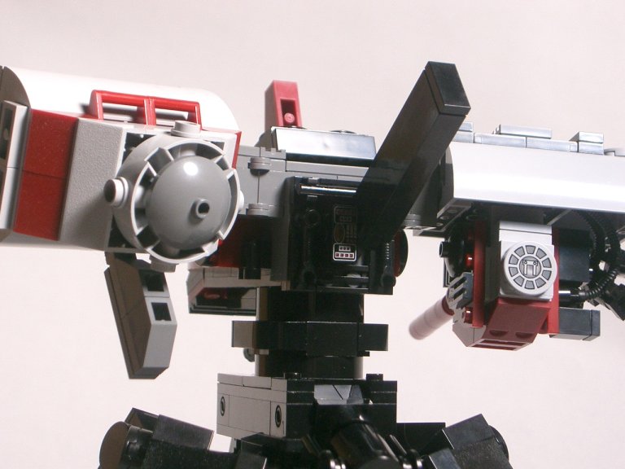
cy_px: 234
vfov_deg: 17.6
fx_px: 1517
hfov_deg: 23.3
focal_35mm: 84
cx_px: 312
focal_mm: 17.2
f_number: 4.1
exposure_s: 1/80
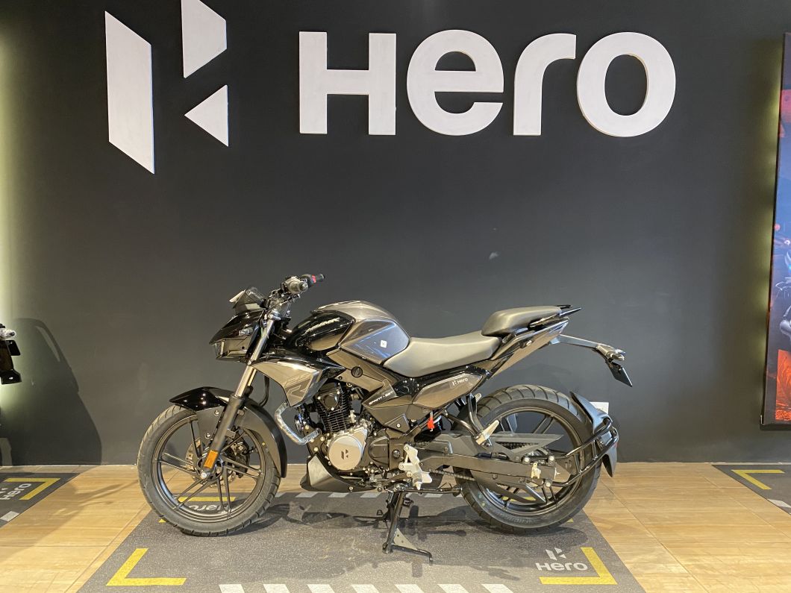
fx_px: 594
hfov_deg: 67.3
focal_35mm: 26
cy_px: 296
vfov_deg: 53.1
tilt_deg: -4.8
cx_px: 396
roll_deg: +1.0
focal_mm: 4.25
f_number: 1.8
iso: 400
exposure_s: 1/33
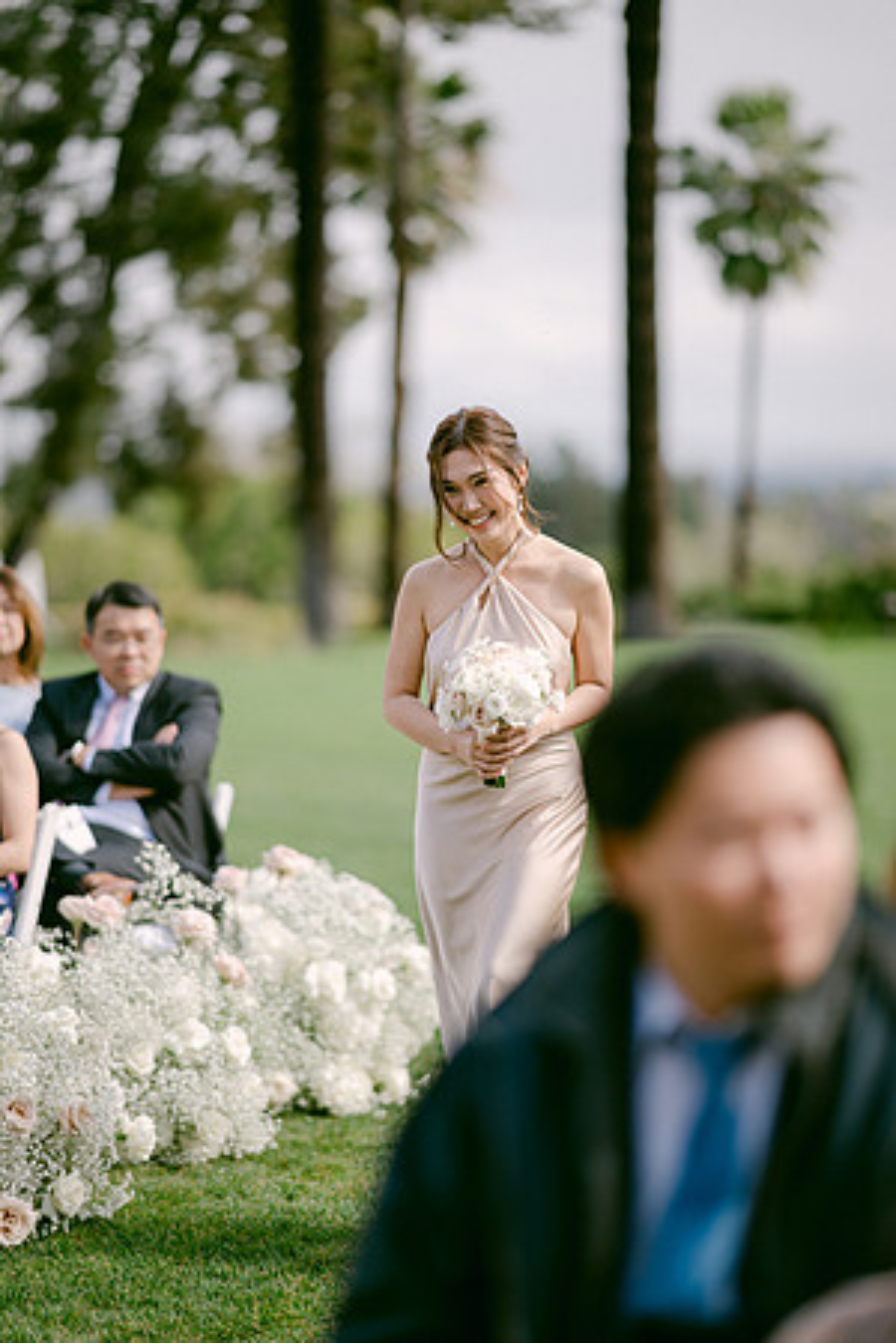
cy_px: 672
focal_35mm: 105
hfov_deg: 13.0
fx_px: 3920
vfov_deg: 19.5
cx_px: 448
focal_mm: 105
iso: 200
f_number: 1.4
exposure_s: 1/6400
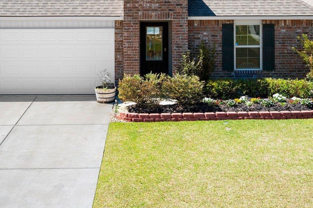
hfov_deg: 33.9
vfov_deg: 22.4
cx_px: 161
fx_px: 514
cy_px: 27
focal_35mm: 59
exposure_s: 1/320
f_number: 10
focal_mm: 25.5
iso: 400
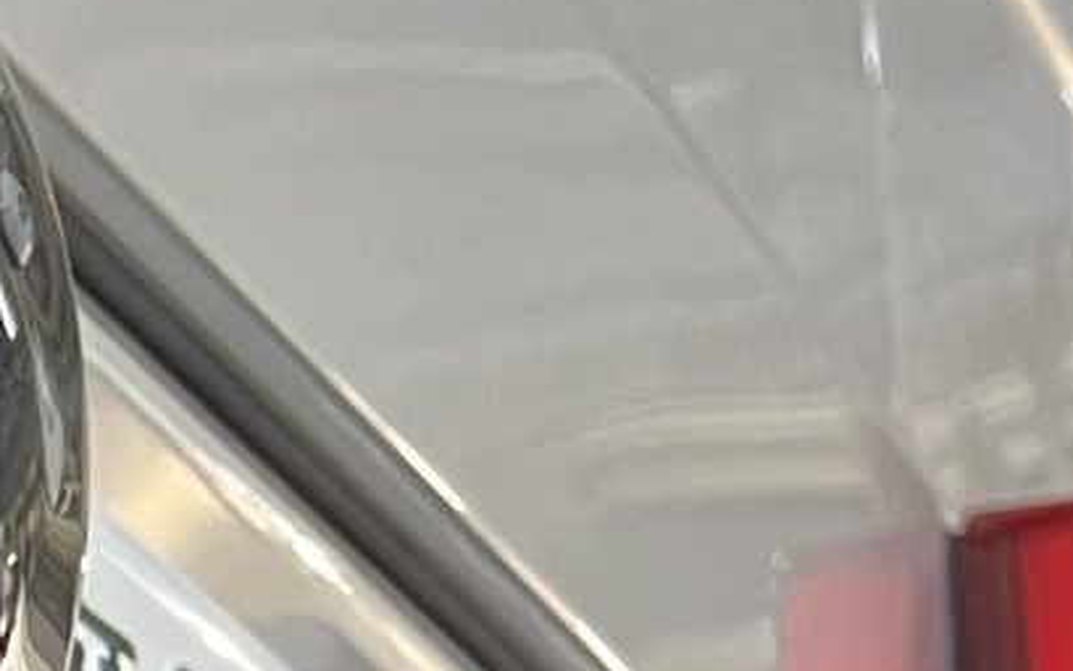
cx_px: -2086
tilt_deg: +6.9
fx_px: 5059
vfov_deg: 7.0
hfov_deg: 9.6
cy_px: 1837
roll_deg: -1.0
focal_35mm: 173
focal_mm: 5.1
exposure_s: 1/60
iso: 200
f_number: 1.6
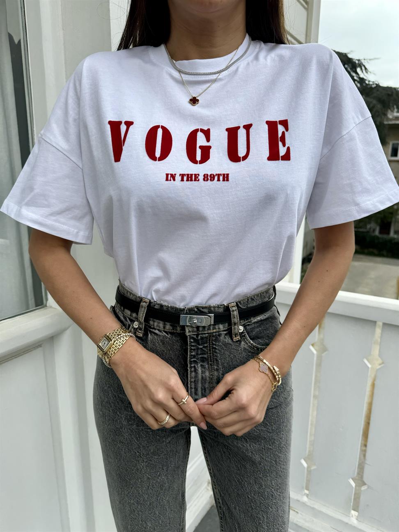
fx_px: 369
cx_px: 200
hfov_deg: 56.8
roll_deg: -0.9
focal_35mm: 24
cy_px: 266
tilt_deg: -13.9
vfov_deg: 71.6
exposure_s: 1/1597
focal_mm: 6.86
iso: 80
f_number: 1.78
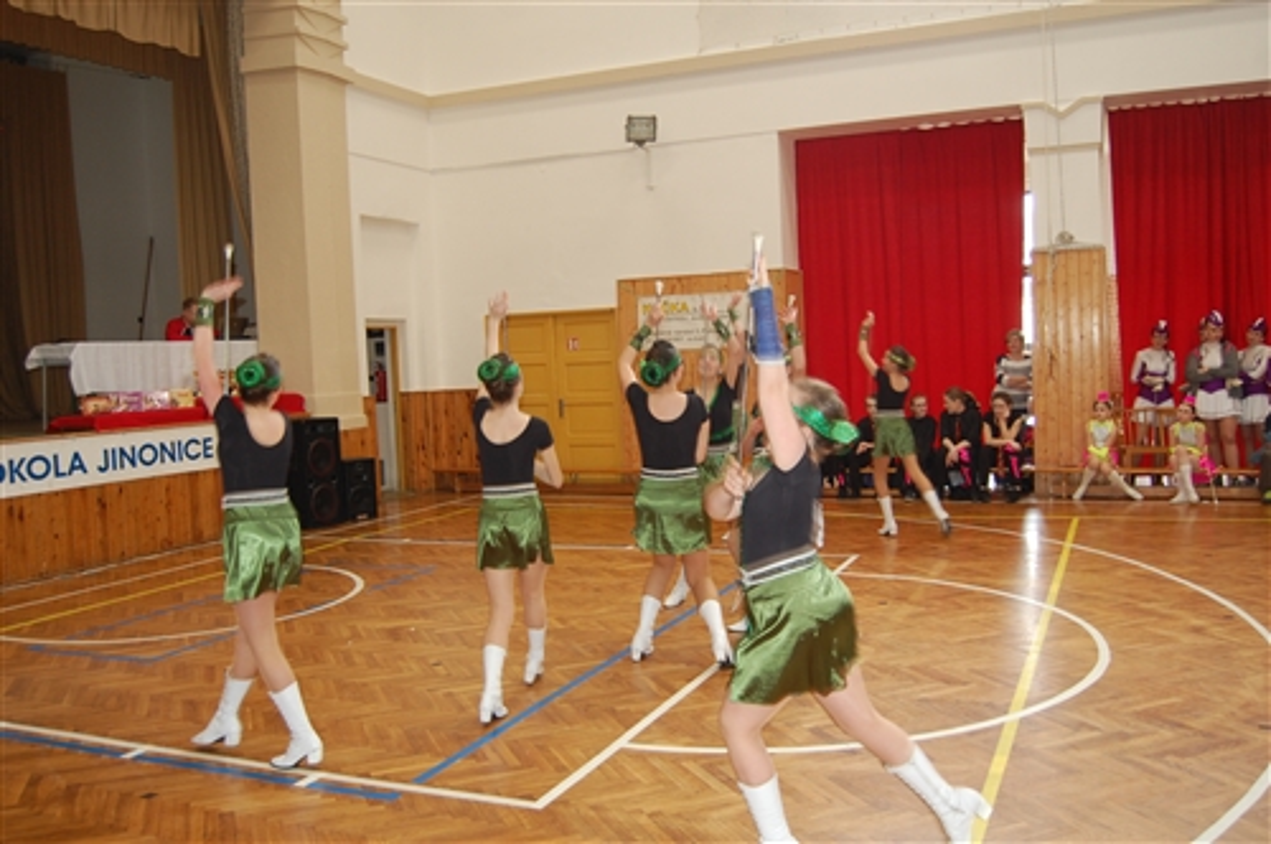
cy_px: 422
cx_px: 636
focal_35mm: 33
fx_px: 1164
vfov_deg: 39.9
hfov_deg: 57.3
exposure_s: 1/60
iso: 400
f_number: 3.8
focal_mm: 22
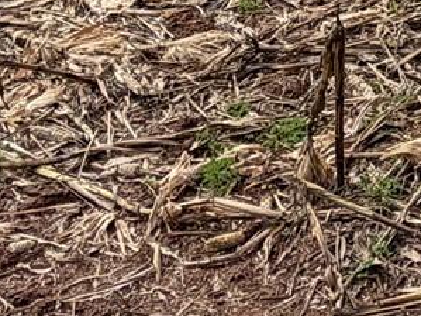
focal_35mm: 96
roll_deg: -0.4
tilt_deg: -9.6
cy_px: -356
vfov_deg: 13.0
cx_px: 577
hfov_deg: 18.7
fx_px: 1167
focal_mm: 2.22
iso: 32
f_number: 2.2
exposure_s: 1/841
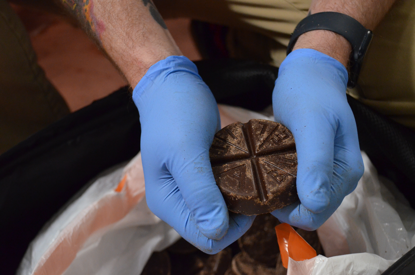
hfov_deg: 36.9
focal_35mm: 54
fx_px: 621
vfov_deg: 25.0
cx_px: 208
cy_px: 138
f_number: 5
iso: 3200
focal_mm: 36
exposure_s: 1/25
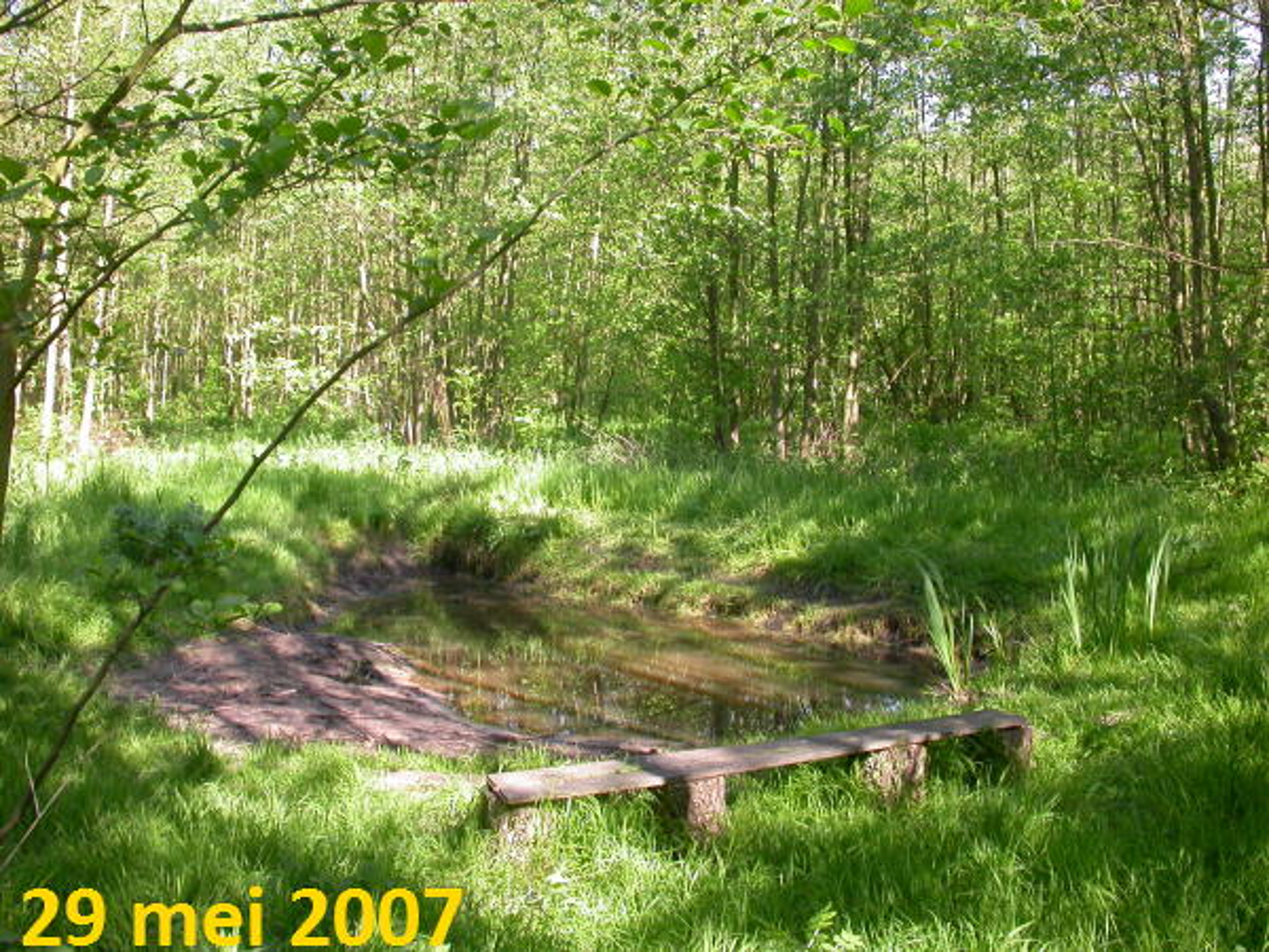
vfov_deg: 37.7
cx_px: 634
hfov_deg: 49.0
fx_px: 1393
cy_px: 476
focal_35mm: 38
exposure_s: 1/78.6
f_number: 5.3
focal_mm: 7.85
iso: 100
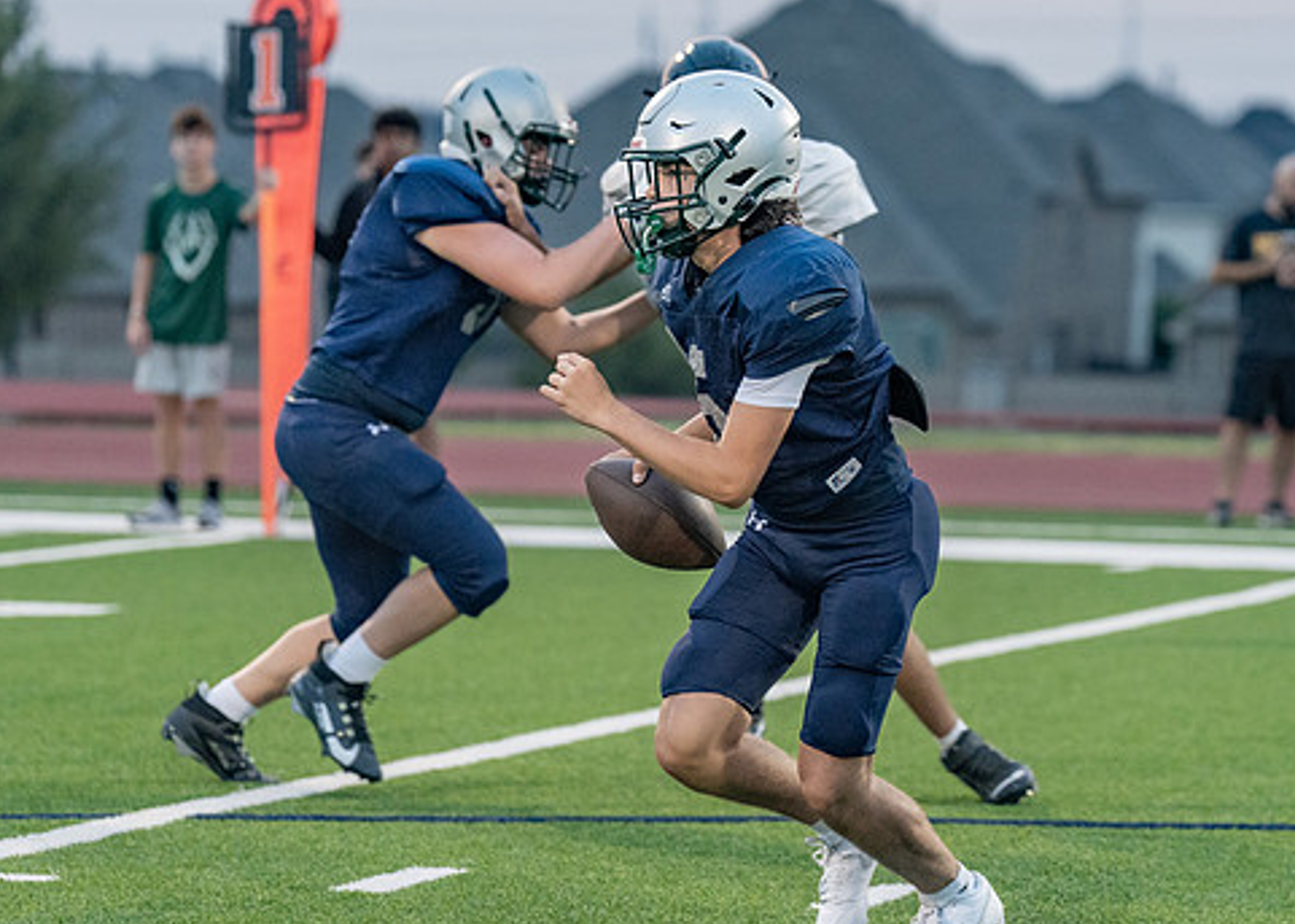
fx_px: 8675
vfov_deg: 6.1
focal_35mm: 236
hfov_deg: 8.5
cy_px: 355
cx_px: 885
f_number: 2.8
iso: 2000
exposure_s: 1/1000
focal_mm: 123
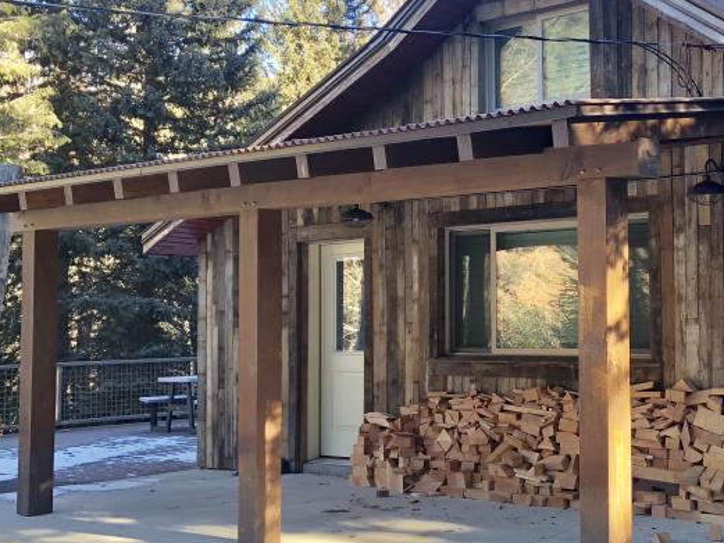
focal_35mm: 55
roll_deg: +0.9
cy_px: 256
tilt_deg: +3.2
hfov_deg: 33.4
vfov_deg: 26.6
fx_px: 1151
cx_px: 628
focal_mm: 3.99
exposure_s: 1/120
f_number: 1.8
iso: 32
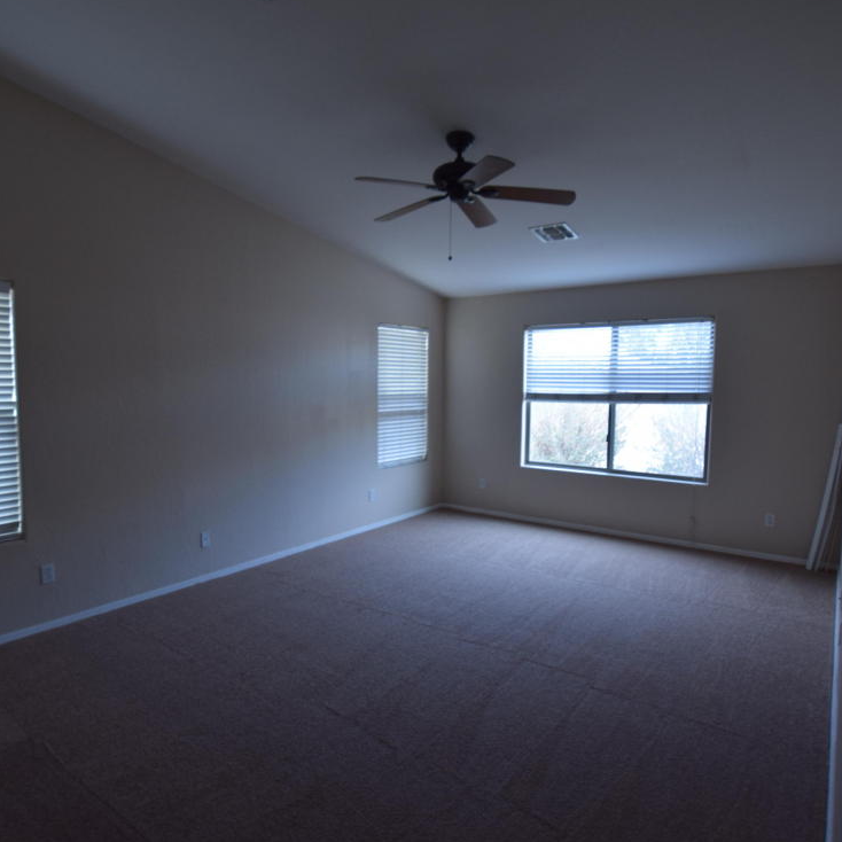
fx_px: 550
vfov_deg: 74.8
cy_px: 432
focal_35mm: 20
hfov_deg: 74.7
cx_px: 383
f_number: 5
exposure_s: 1/100
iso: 400
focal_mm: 10
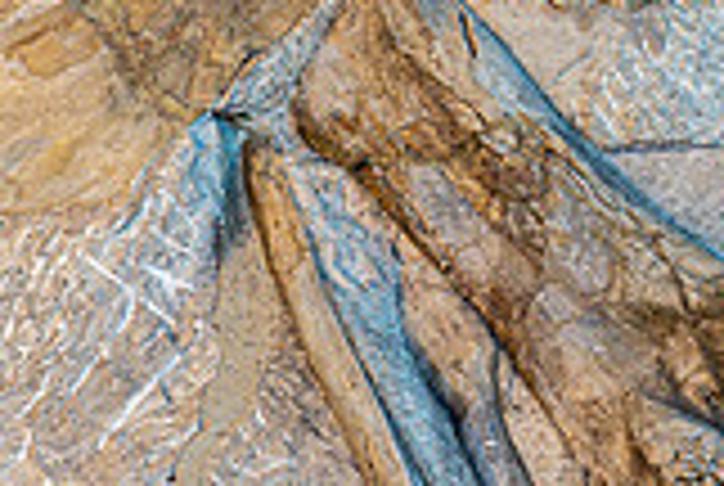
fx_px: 5077
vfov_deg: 5.5
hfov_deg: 8.0
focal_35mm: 252
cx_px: 1052
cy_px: 205
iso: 640
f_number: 4
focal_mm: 70
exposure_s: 1/160
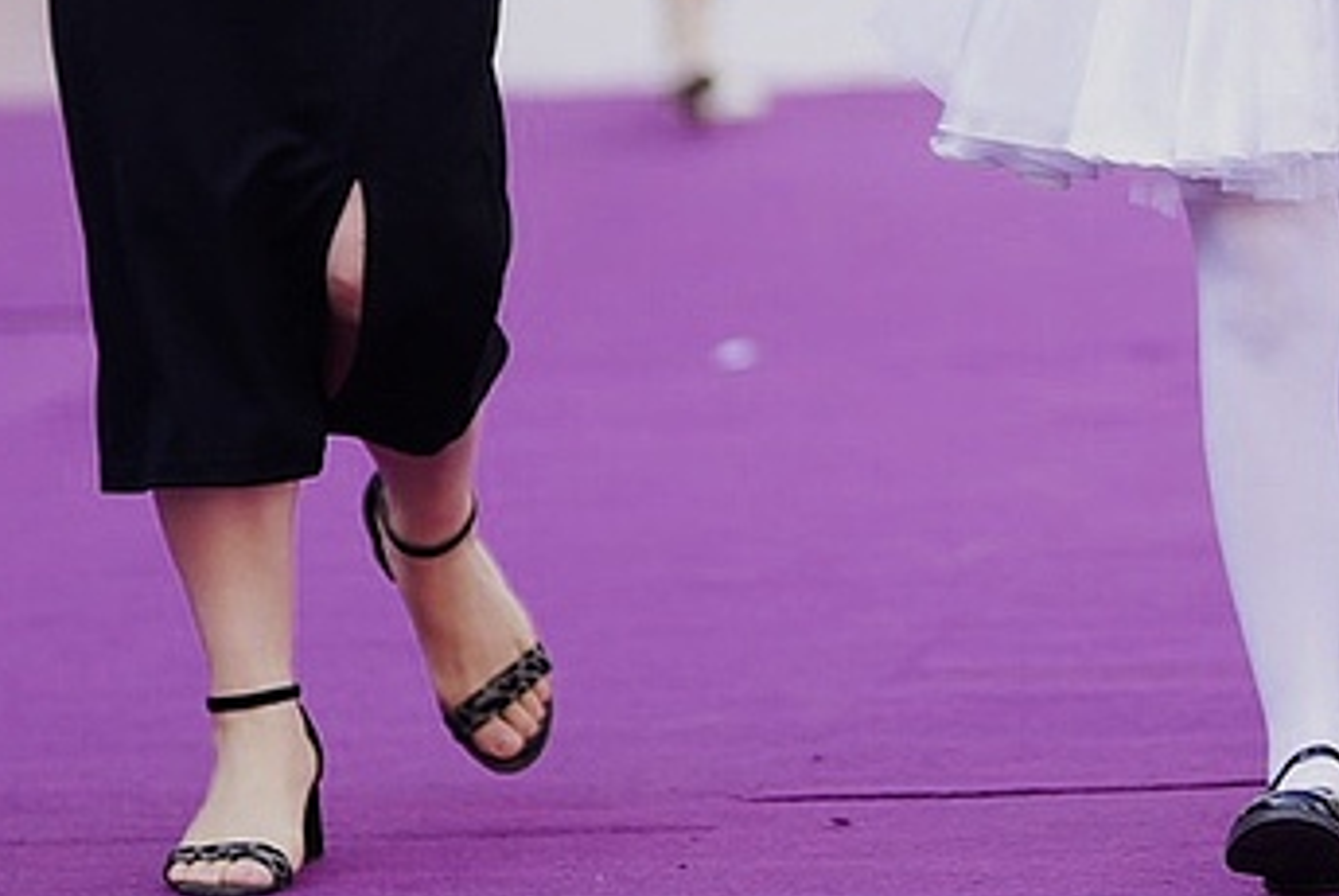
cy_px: -388
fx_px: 11763
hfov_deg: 6.5
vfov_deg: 4.3
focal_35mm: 316
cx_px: 1316
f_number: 1.4
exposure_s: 1/1000
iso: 100
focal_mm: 85
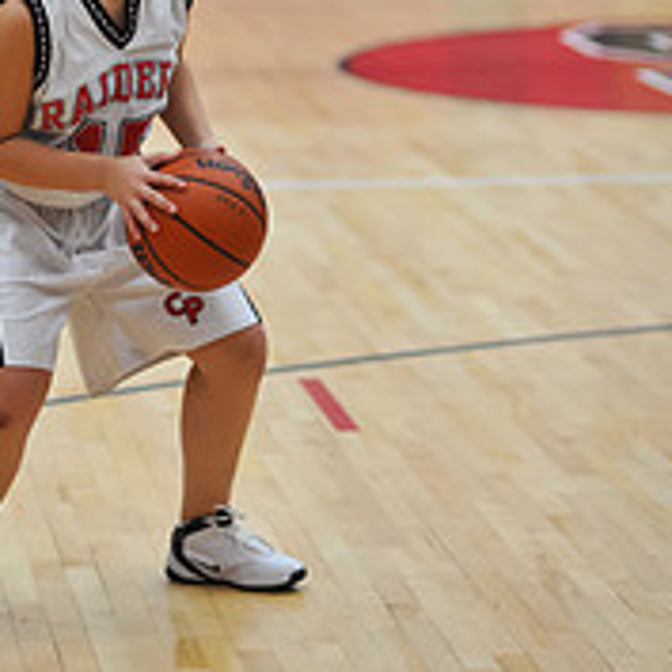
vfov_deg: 9.5
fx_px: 4019
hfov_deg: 9.5
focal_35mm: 183
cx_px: 142
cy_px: 42
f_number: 2
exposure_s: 1/500
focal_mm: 85
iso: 900
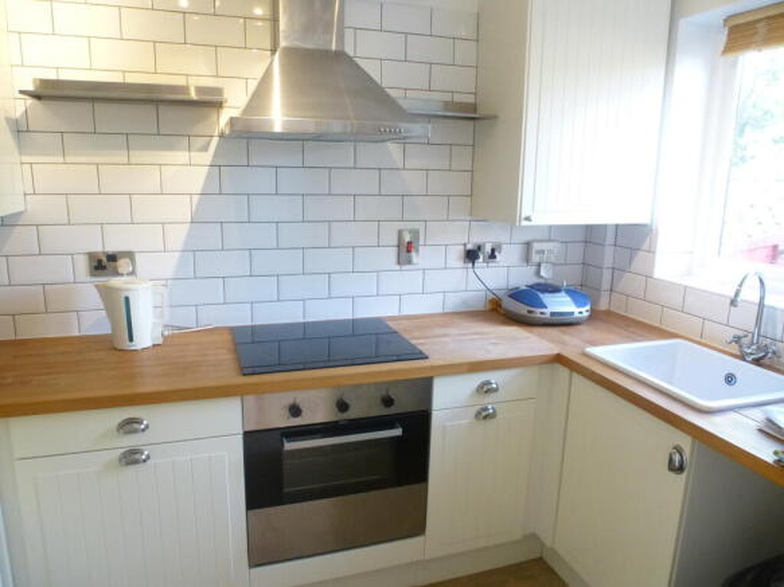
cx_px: 392
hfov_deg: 71.6
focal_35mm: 24
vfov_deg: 56.8
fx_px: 543
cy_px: 294
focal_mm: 4.3
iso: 400
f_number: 3.3
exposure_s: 1/30
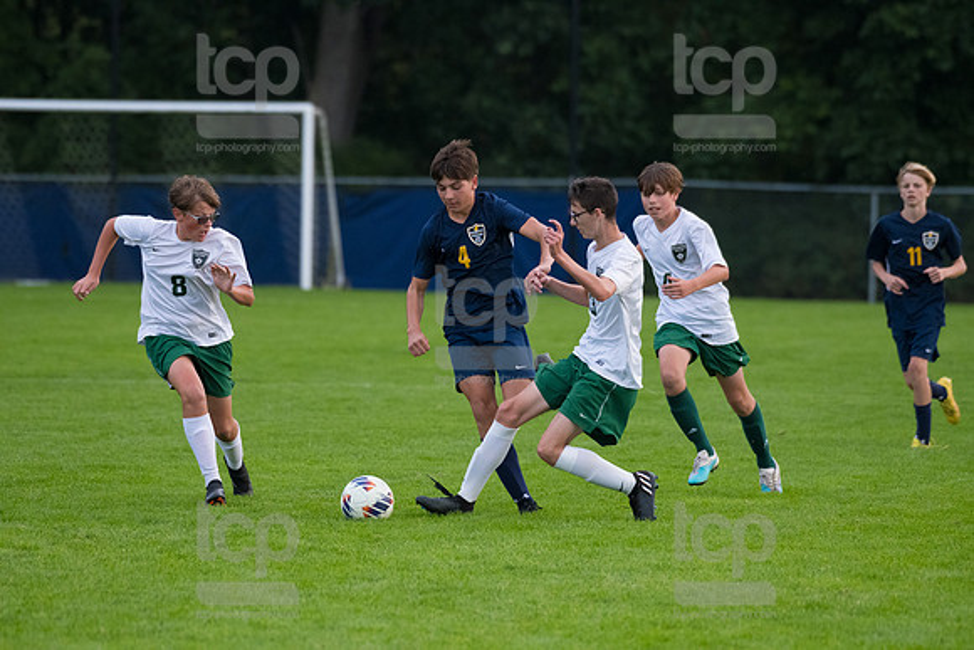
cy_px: 325
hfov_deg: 6.4
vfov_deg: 4.3
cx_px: 487
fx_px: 8659
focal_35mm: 320
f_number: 5.6
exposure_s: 1/2000
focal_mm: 320
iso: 3200
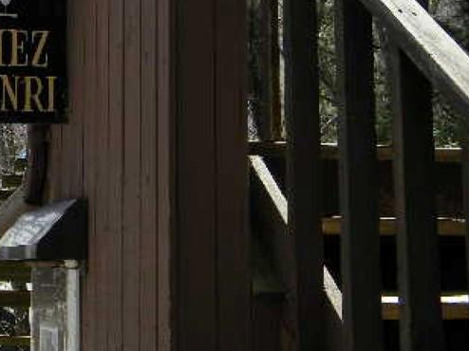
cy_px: 77
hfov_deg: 22.1
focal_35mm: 85
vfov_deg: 17.2
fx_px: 1151
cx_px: -9
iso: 80
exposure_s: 1/344
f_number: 3.8
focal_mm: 7.3
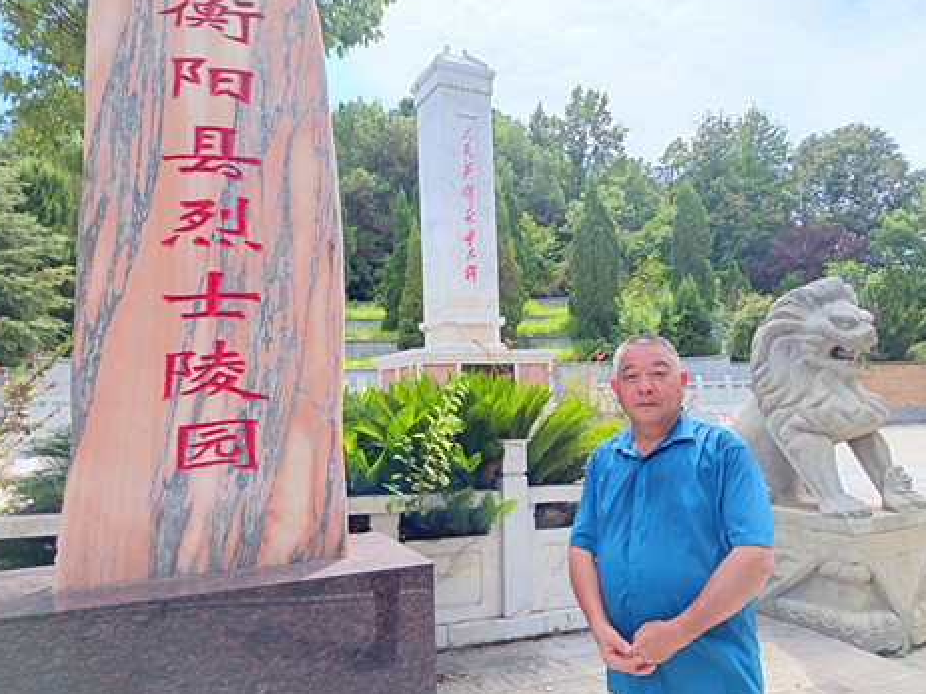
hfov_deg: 67.3
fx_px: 695
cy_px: 344
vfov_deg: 53.0
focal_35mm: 26
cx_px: 473
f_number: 1.75
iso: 100
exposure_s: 1/185
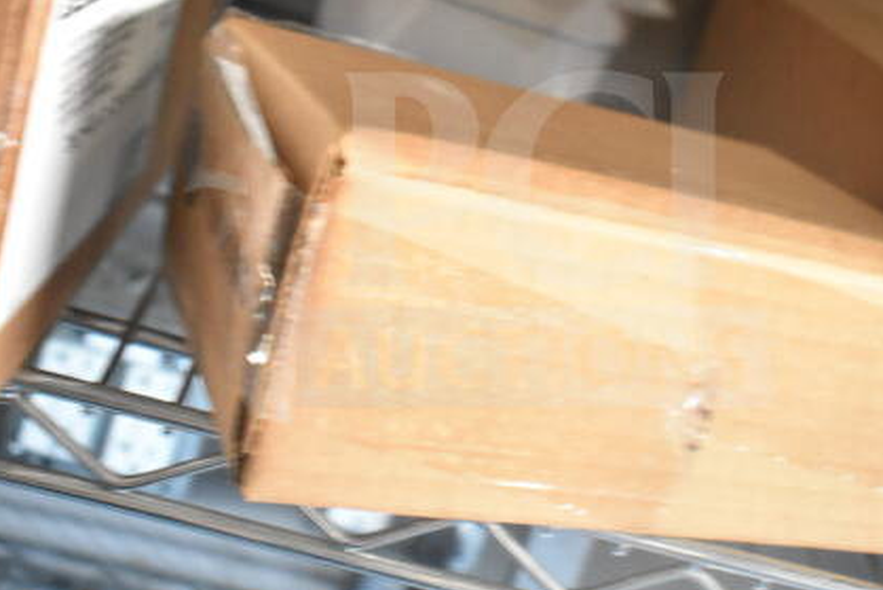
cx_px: 532
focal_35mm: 55
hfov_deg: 36.3
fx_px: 1343
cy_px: 240
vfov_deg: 24.7
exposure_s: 1/40
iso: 4500
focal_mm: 25
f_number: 4
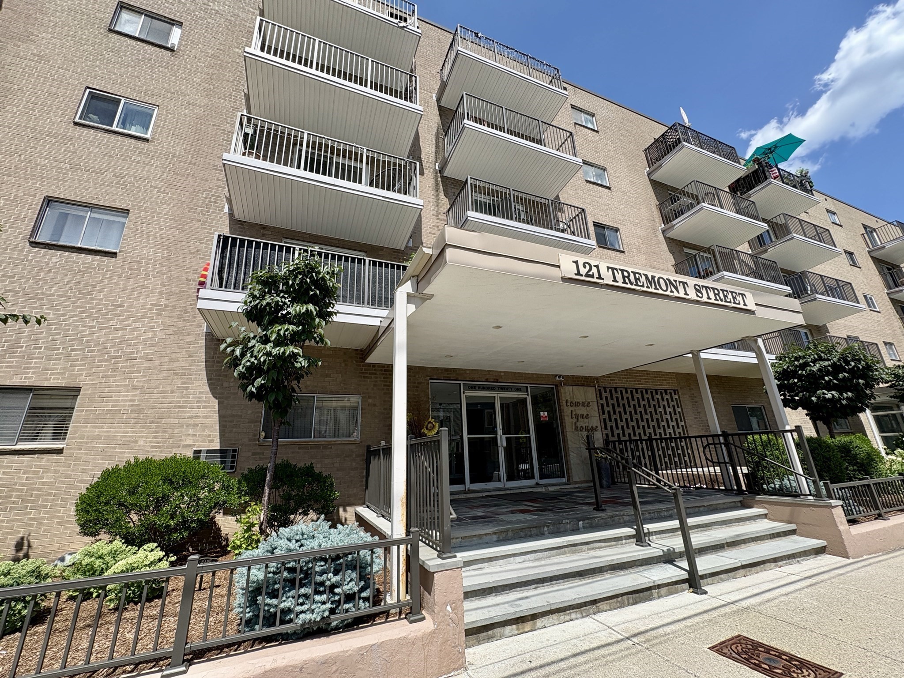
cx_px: 452
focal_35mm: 14
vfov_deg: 85.7
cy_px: 339
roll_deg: +2.2
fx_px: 366
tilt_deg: +18.2
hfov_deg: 102.1
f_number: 2.2
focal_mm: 2.22
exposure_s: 1/1277
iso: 40
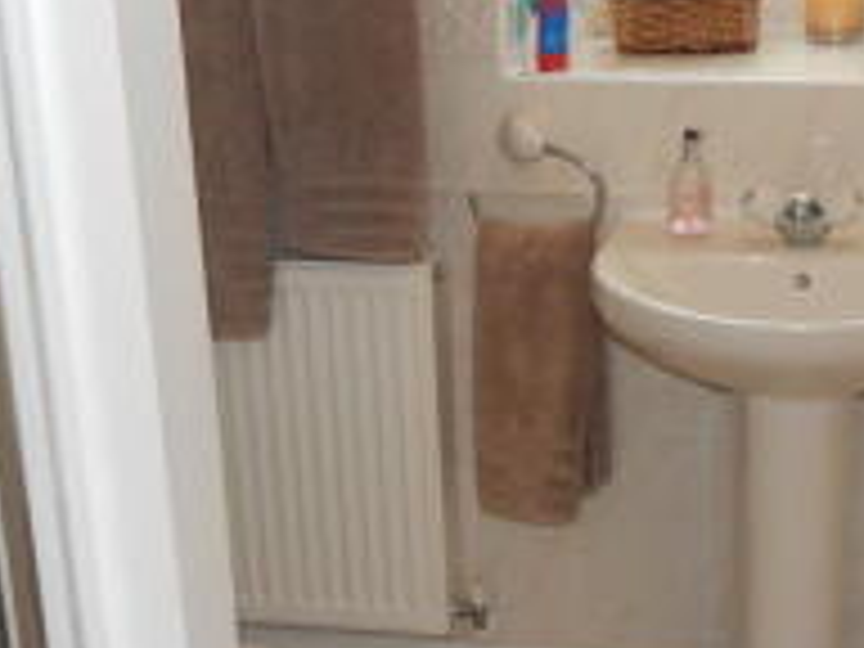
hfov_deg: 27.6
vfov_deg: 21.0
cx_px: 569
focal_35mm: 70
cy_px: 353
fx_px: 1747
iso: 200
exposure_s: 1/30
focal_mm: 4
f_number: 3
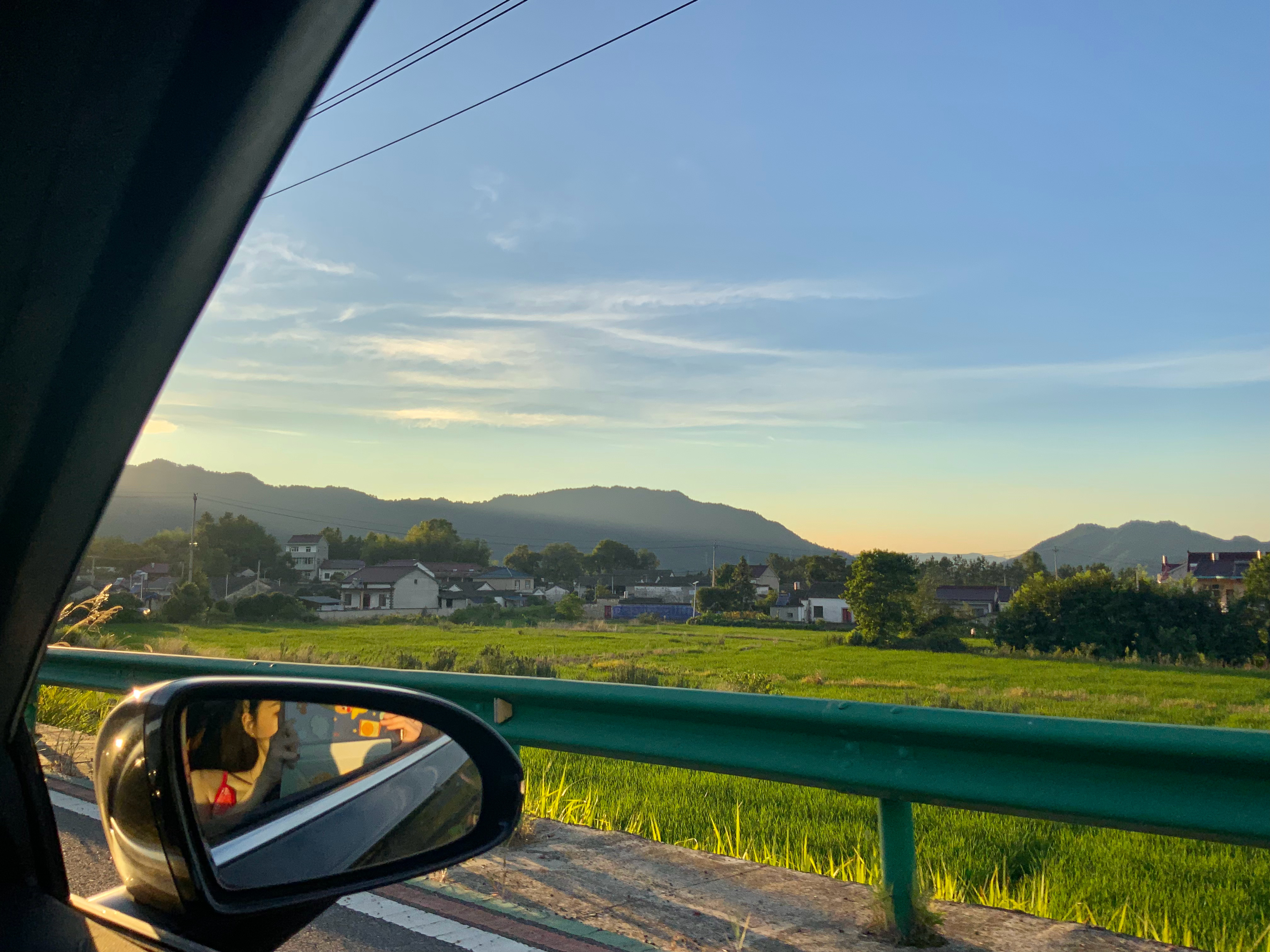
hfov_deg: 61.7
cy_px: 476
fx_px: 1064
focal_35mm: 29
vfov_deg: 48.2
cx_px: 635
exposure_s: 1/1534
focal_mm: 3
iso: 16
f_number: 1.8
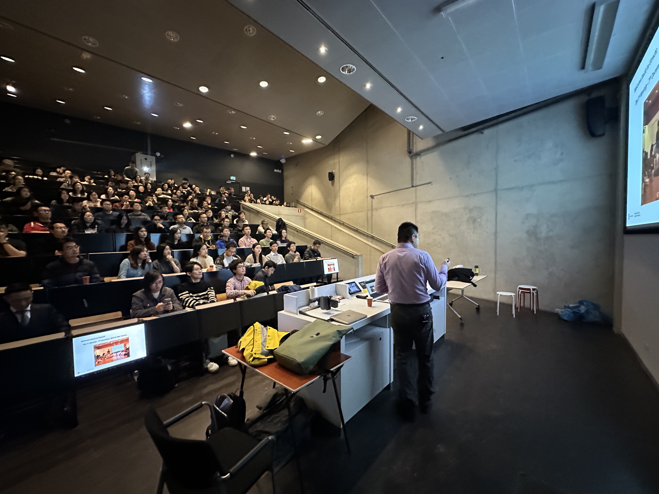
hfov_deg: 102.1
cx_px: 330
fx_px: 267
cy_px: 247
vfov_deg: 85.7
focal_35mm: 14
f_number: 2.2
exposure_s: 1/50
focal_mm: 2.22
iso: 1250
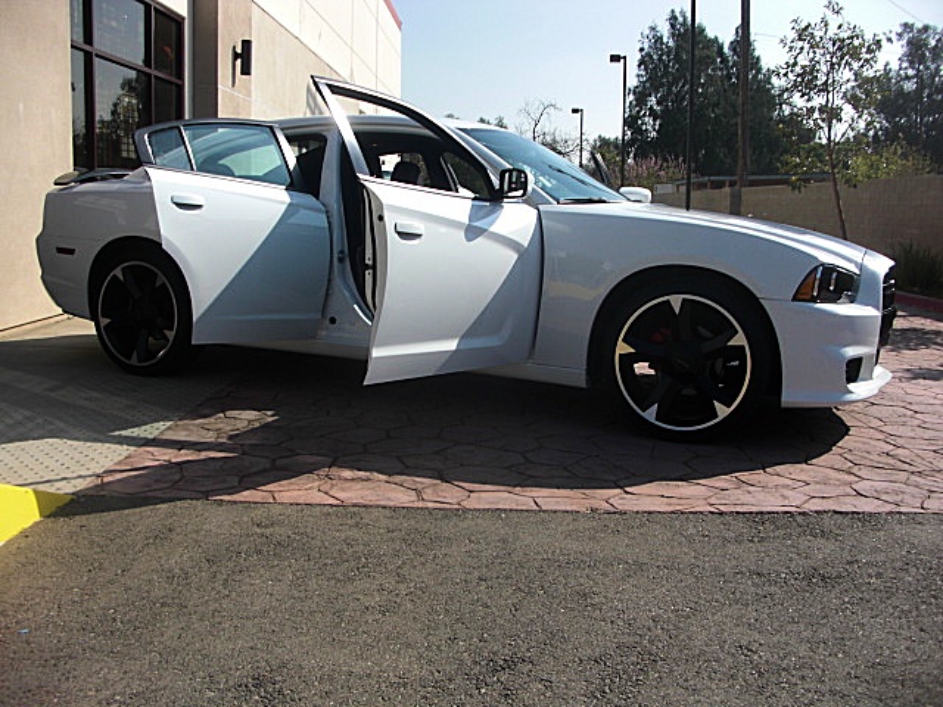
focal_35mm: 36
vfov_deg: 39.7
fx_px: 981
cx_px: 472
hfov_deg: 51.4
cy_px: 354
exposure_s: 1/160
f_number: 7.9
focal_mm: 6.3
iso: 50
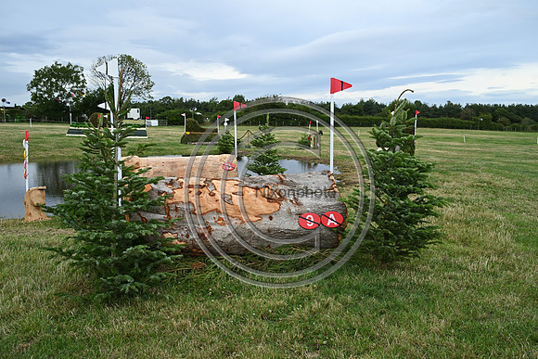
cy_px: 180
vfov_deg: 41.7
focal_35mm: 32
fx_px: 471
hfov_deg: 59.5
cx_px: 269
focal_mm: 31.5
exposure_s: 1/800
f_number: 5
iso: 1000
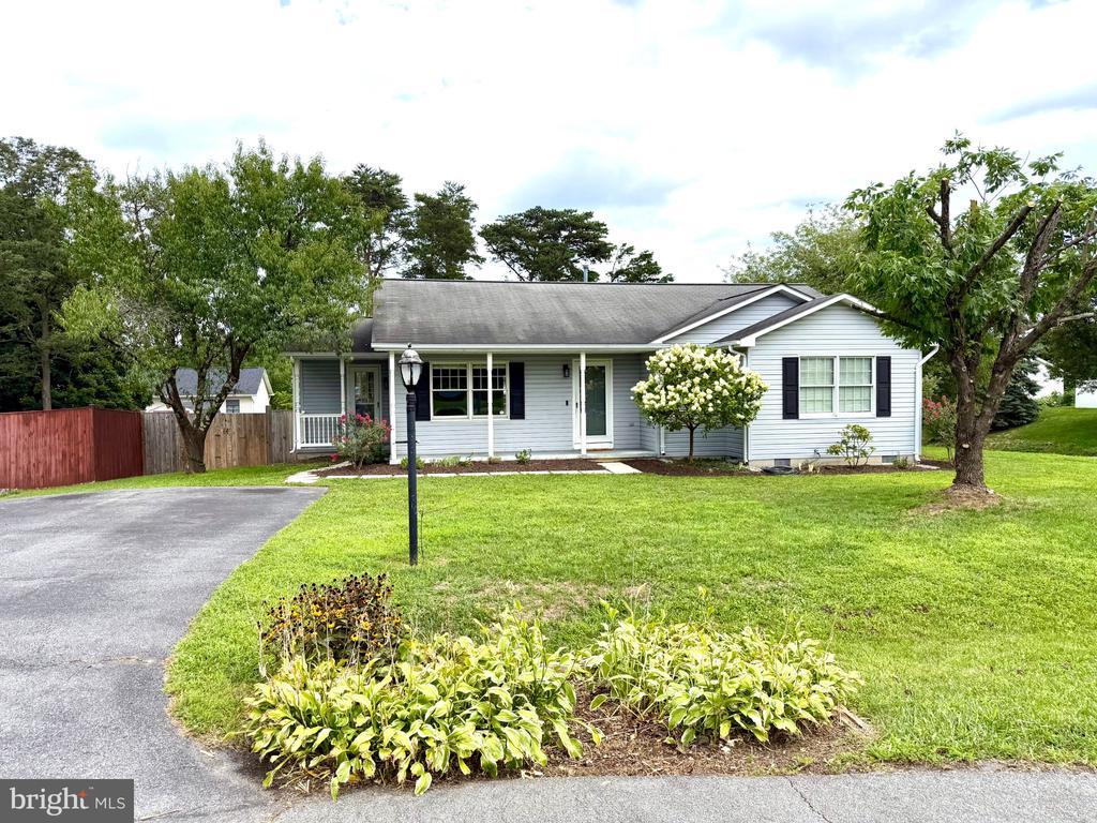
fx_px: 761
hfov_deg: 71.6
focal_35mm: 24
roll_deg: +1.2
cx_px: 548
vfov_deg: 56.8
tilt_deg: -2.5
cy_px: 412
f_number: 1.78
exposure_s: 1/4167
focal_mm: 6.76
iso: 80
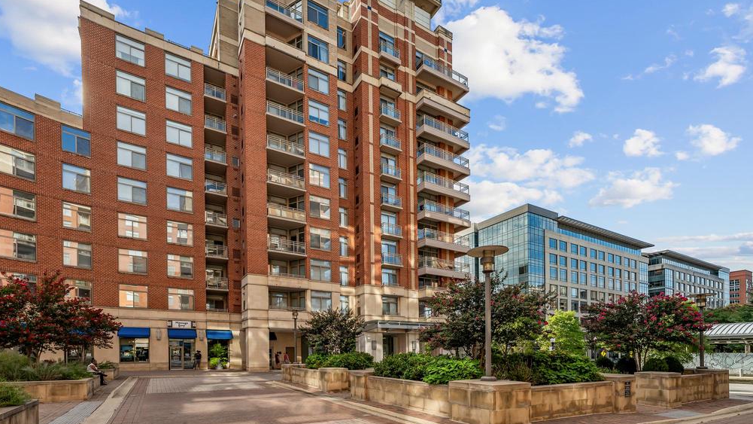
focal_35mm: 15
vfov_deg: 70.5
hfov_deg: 103.0
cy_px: 204
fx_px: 299
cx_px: 380
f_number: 7.1
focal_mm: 14
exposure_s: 1/250
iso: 100
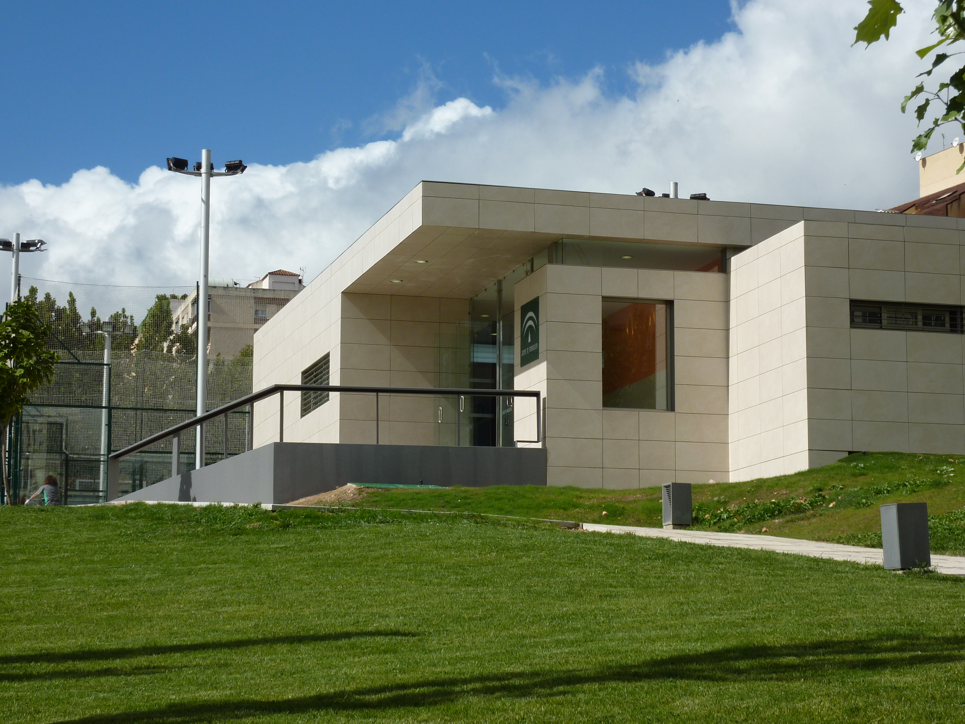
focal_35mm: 83
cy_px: 362
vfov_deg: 17.8
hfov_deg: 23.6
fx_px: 2314
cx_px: 482
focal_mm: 13.7
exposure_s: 1/640
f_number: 5.6
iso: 80
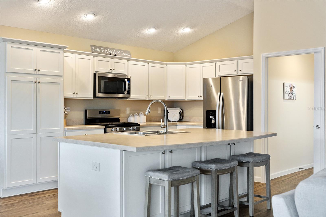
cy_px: 108
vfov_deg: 32.8
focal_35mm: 41
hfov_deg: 47.7
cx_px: 163
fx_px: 368
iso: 800
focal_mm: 40.7
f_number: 5.6
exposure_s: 1/40
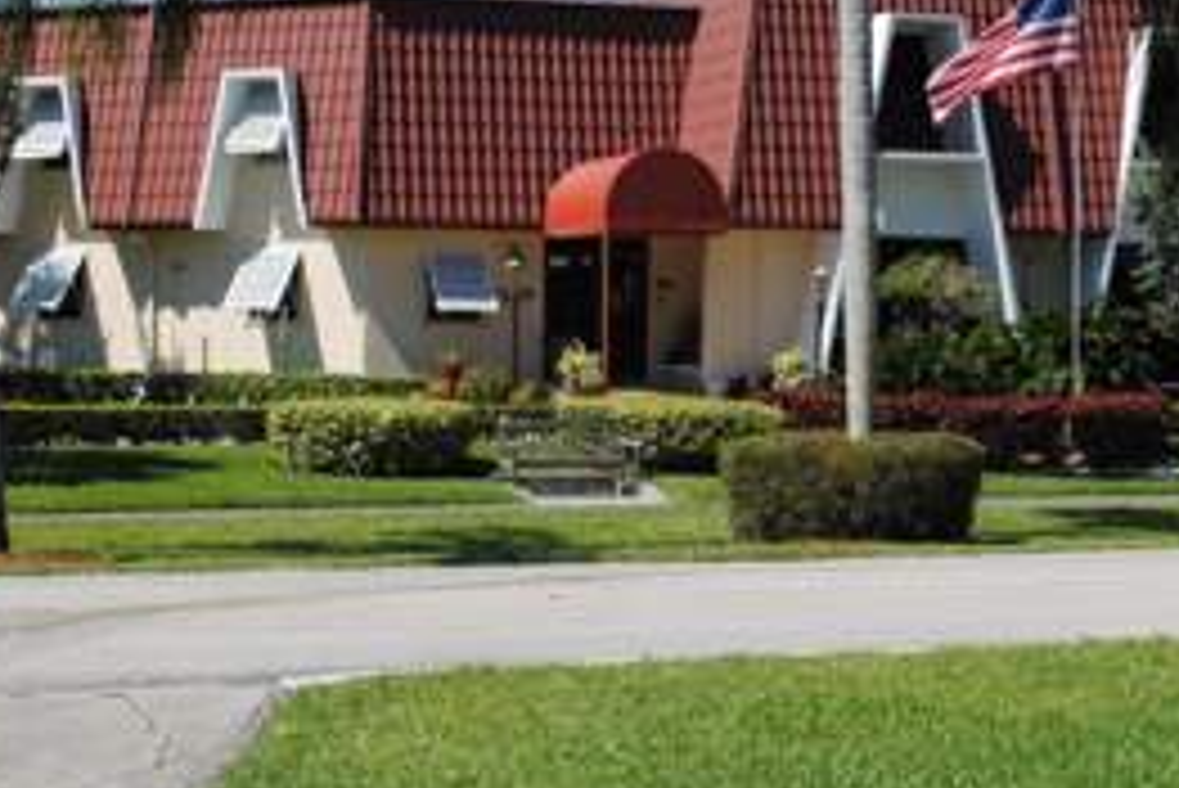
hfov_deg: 23.1
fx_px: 2883
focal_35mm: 88
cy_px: 196
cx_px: 657
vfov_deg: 15.5
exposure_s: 1/250
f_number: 8
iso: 100
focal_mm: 32
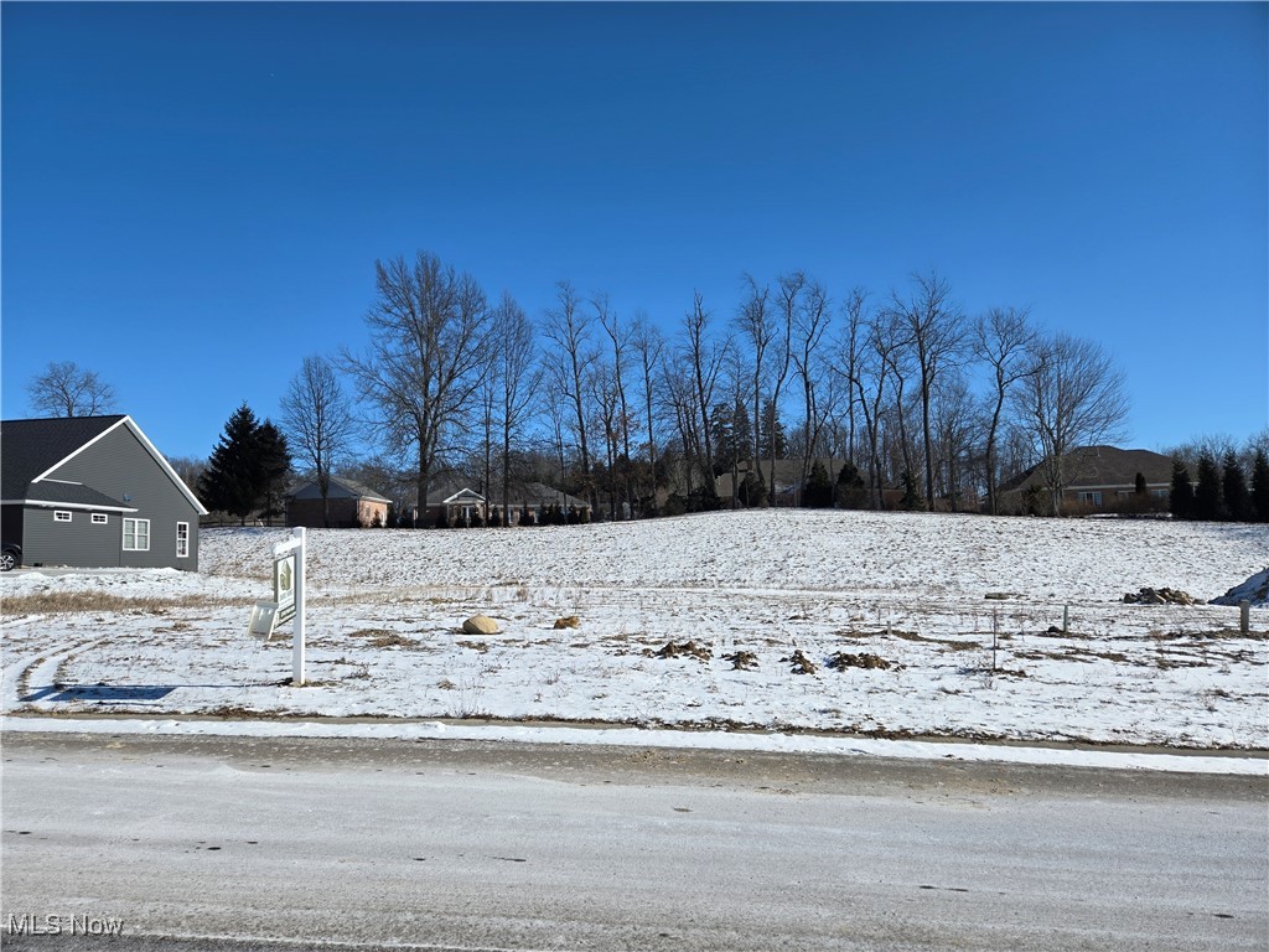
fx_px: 843
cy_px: 476
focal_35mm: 23
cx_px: 634
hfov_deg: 73.9
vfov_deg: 58.9
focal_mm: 5.4
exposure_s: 1/2921
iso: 25
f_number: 1.8
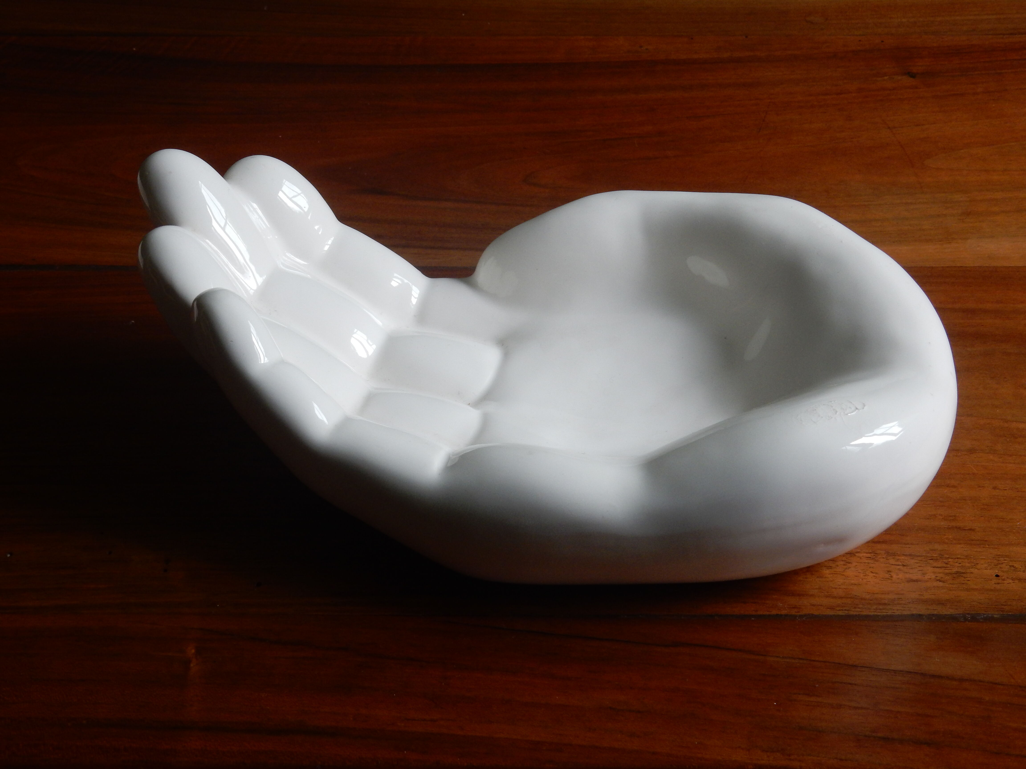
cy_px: 384
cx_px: 513
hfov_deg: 32.2
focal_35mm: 60
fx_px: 1778
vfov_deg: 24.4
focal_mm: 10.7
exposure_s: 1/30
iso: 200
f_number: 4.5
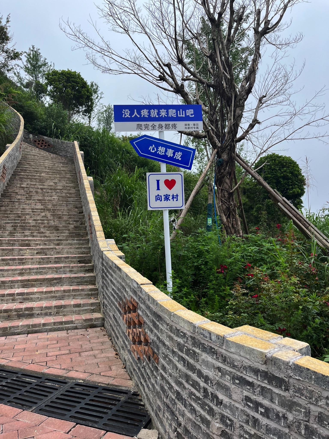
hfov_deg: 53.1
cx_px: 164
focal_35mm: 26
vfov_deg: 67.3
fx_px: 329
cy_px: 220
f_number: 1.6
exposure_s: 1/1355
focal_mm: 5.1
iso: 50
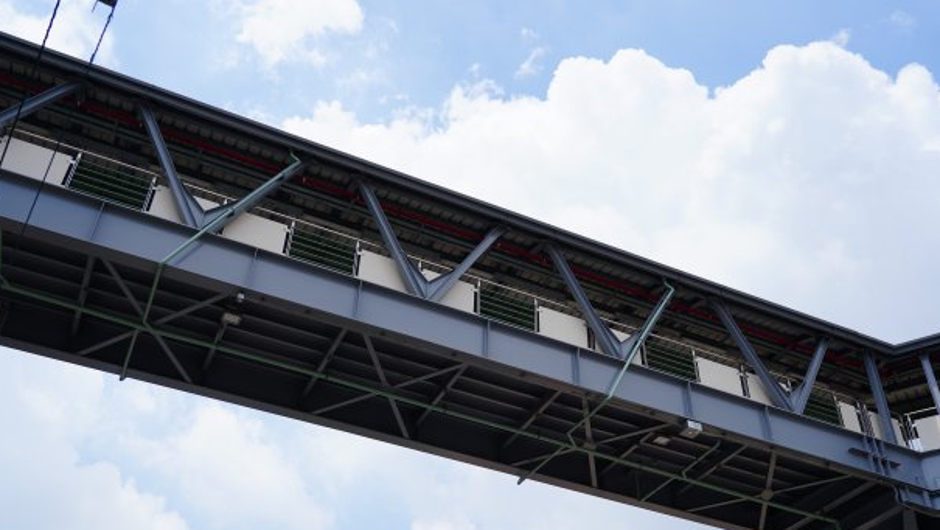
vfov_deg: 32.9
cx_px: 466
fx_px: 898
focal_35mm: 36
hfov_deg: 55.3
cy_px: 292
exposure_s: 1/1250
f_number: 4
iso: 100
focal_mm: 34
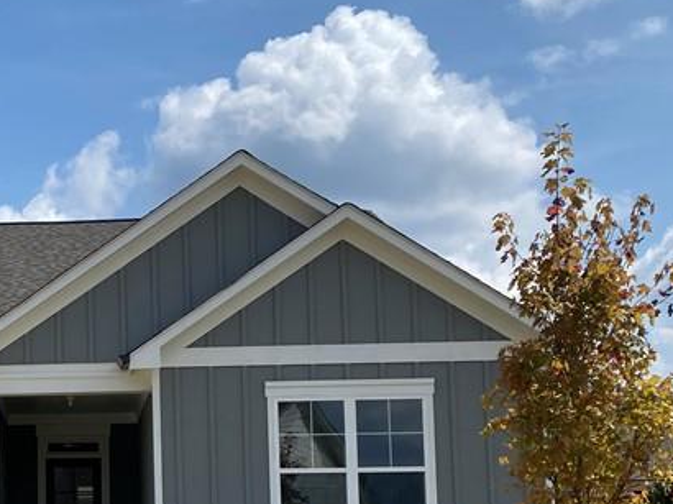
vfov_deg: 22.1
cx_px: -16
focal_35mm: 65
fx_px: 1263
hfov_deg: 27.9
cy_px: 450
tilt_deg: +5.5
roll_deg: +0.4
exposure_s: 1/5025
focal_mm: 4.25
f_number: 1.8
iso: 32
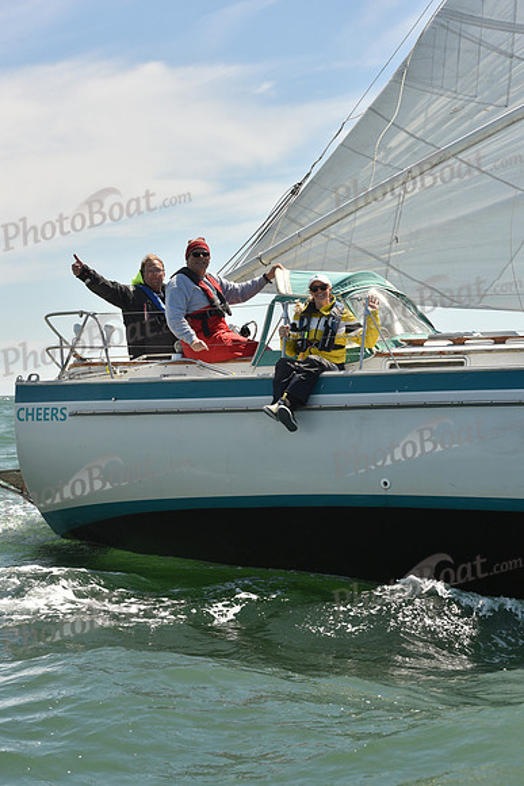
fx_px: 1964
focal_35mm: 90
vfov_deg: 22.6
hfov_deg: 15.2
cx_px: 262
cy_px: 393
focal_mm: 90
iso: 320
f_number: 9
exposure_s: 1/800
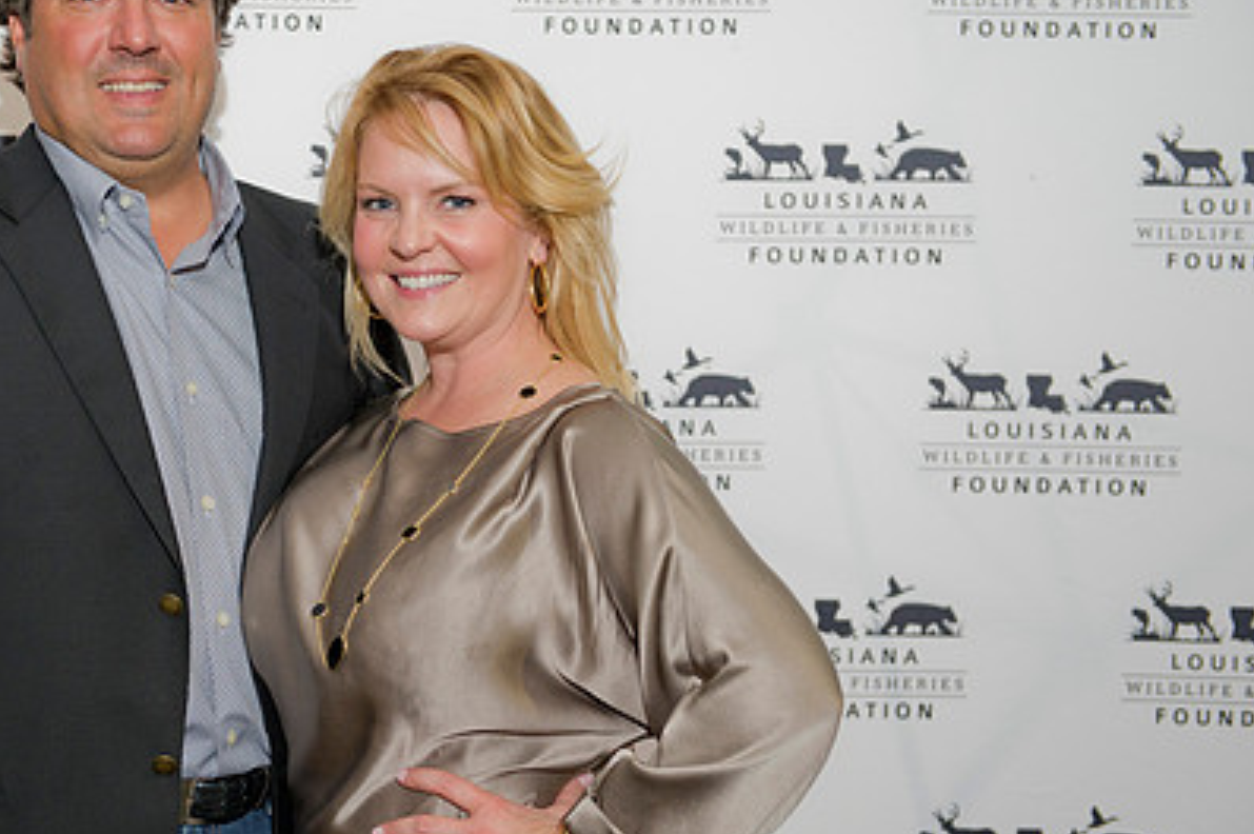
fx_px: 2645
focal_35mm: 76
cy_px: 423
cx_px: 354
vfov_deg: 17.9
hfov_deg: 26.4
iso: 800
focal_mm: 52
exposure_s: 1/125
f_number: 3.5
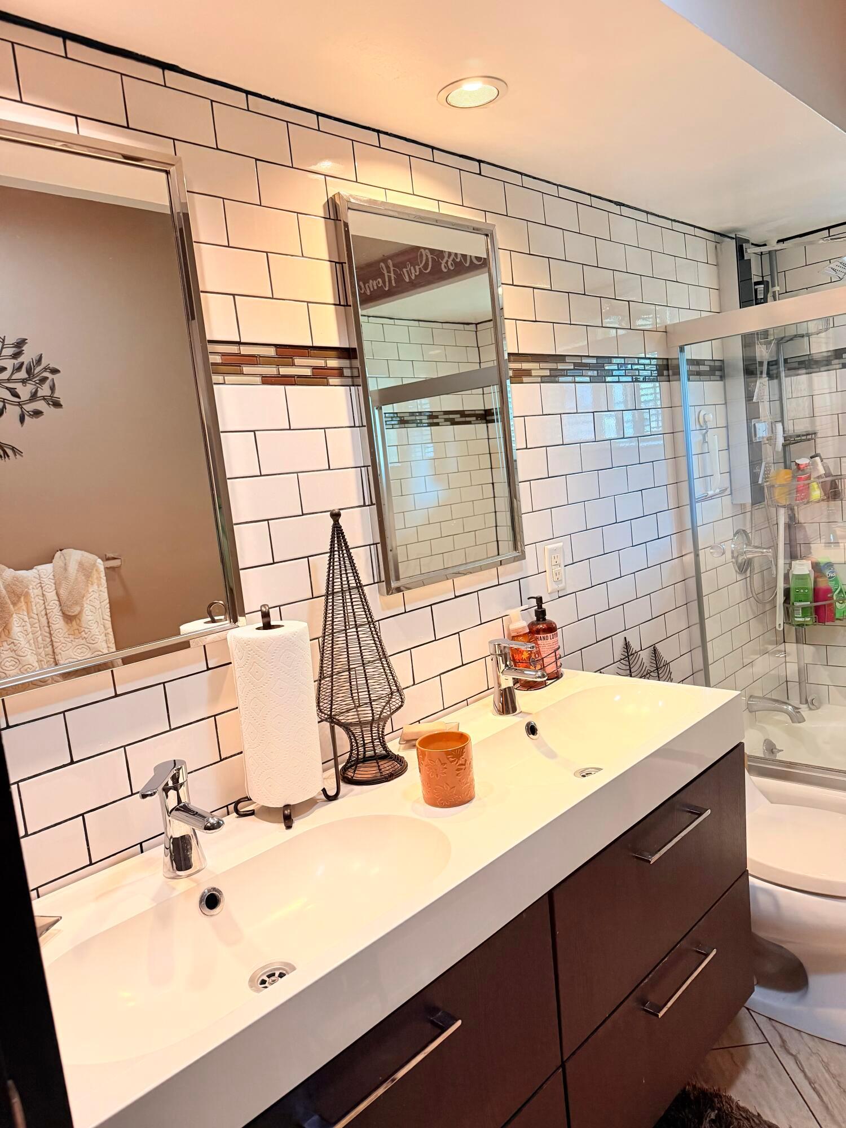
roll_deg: +6.4
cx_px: 423
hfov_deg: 56.8
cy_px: 564
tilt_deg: -7.0
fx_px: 782
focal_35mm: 24
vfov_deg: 71.6
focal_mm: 6.76
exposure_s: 1/60
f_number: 1.78
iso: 250
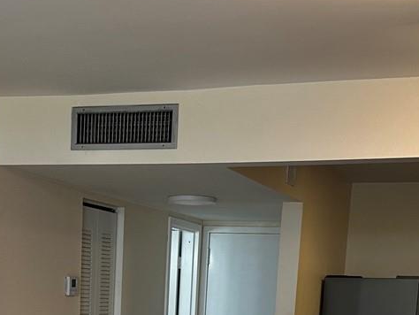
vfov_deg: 16.7
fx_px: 981
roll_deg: -2.8
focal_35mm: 81
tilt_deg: -5.9
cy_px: 461
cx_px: 163
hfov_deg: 24.1
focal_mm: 6.86
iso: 80
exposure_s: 1/120
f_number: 1.78
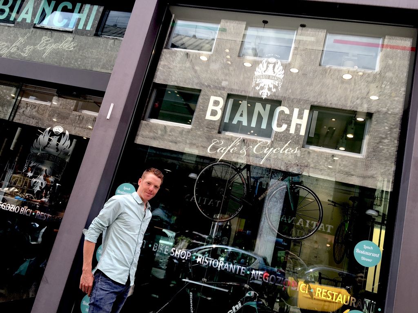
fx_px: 350
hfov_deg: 61.7
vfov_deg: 48.2
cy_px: 156
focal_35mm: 29
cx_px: 209
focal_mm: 4.15
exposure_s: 1/160
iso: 25
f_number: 2.2
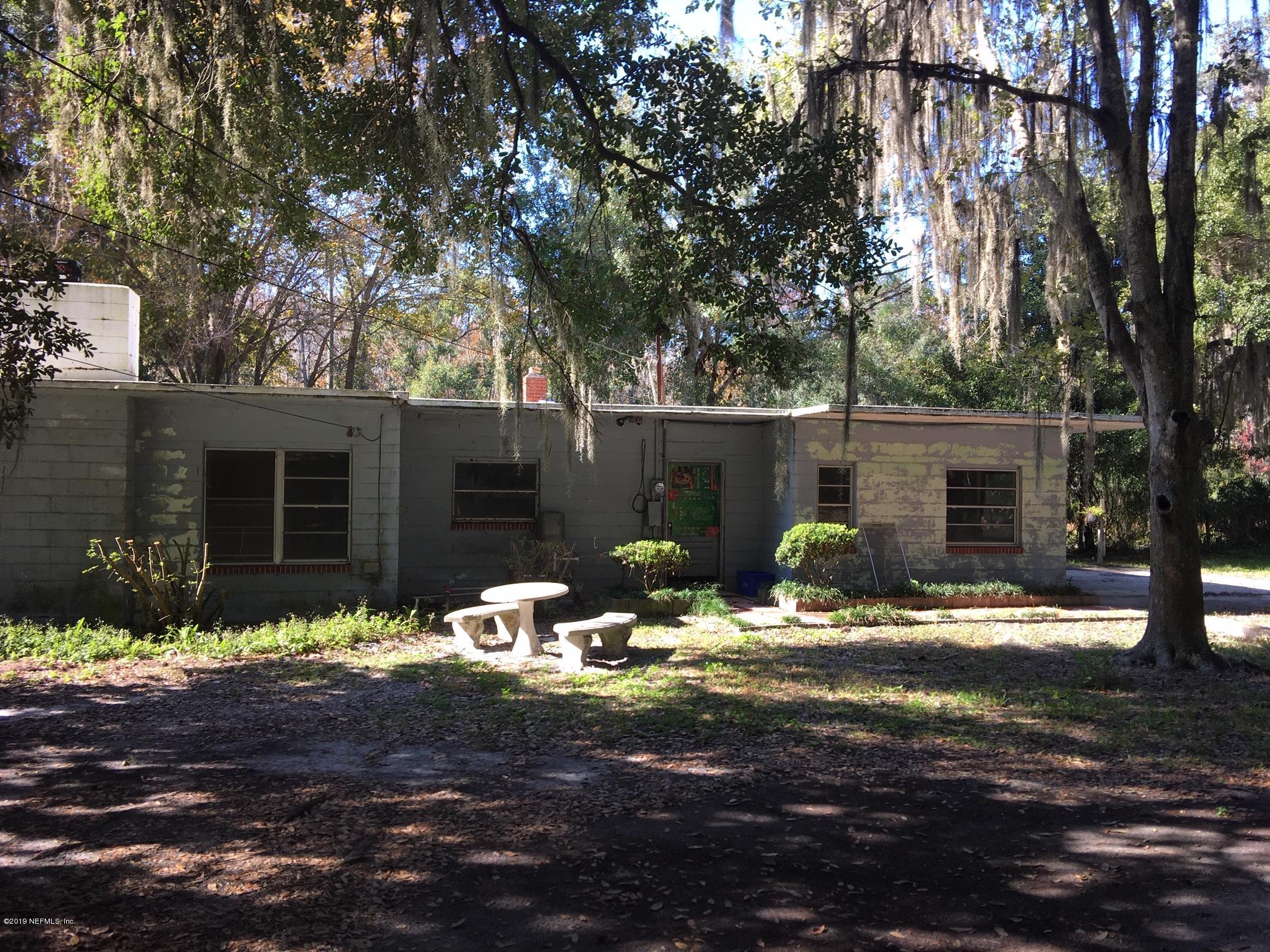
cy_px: 476
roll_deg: -0.5
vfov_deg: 48.2
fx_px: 1064
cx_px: 635
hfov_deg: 61.7
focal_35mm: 29
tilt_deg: +1.7
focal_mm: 4.15
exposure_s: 1/166
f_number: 2.2
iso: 25
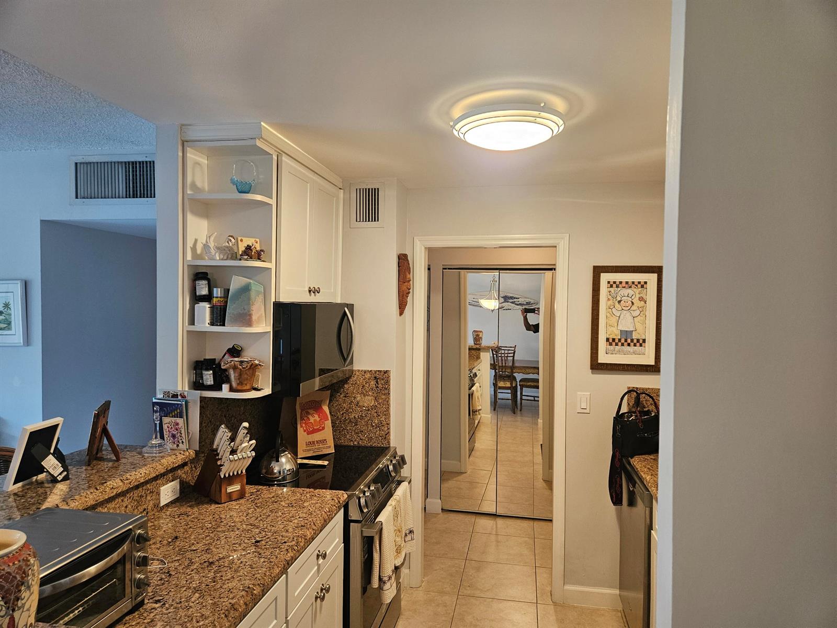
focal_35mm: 23
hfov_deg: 73.9
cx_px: 418
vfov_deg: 58.9
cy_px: 314
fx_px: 556
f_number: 1.8
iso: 400
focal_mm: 5.4
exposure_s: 1/120
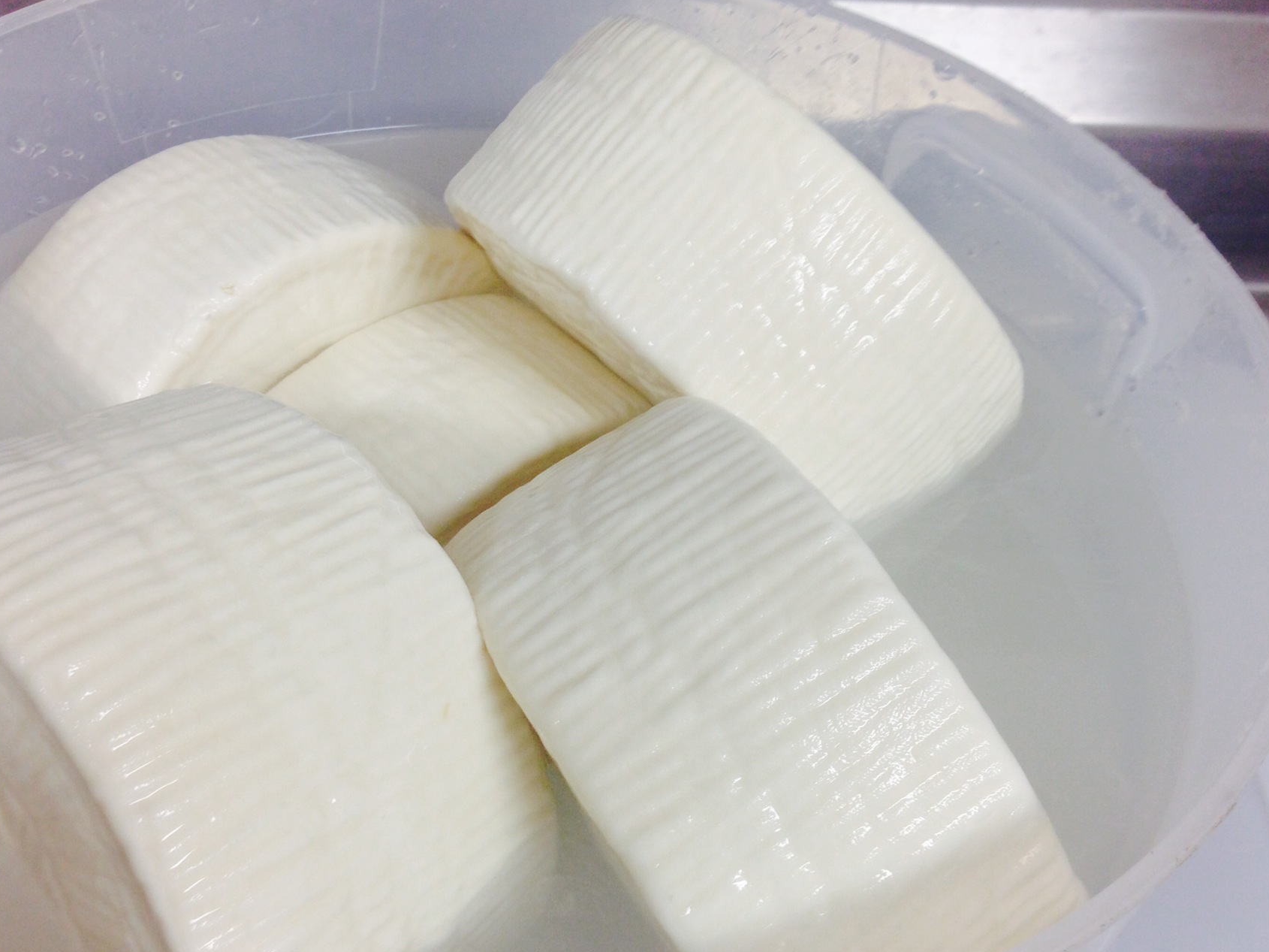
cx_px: 630
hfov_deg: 46.8
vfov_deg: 36.0
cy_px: 479
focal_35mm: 40
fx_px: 1466
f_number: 2.4
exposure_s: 1/30
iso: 50
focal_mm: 4.12
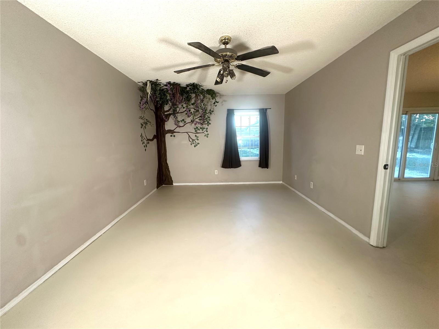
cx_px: 220
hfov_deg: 102.1
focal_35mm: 14
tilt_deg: -7.0
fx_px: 178
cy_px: 164
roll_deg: +1.0
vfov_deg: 85.7
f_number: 2.2
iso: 200
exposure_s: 1/60
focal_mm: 2.22
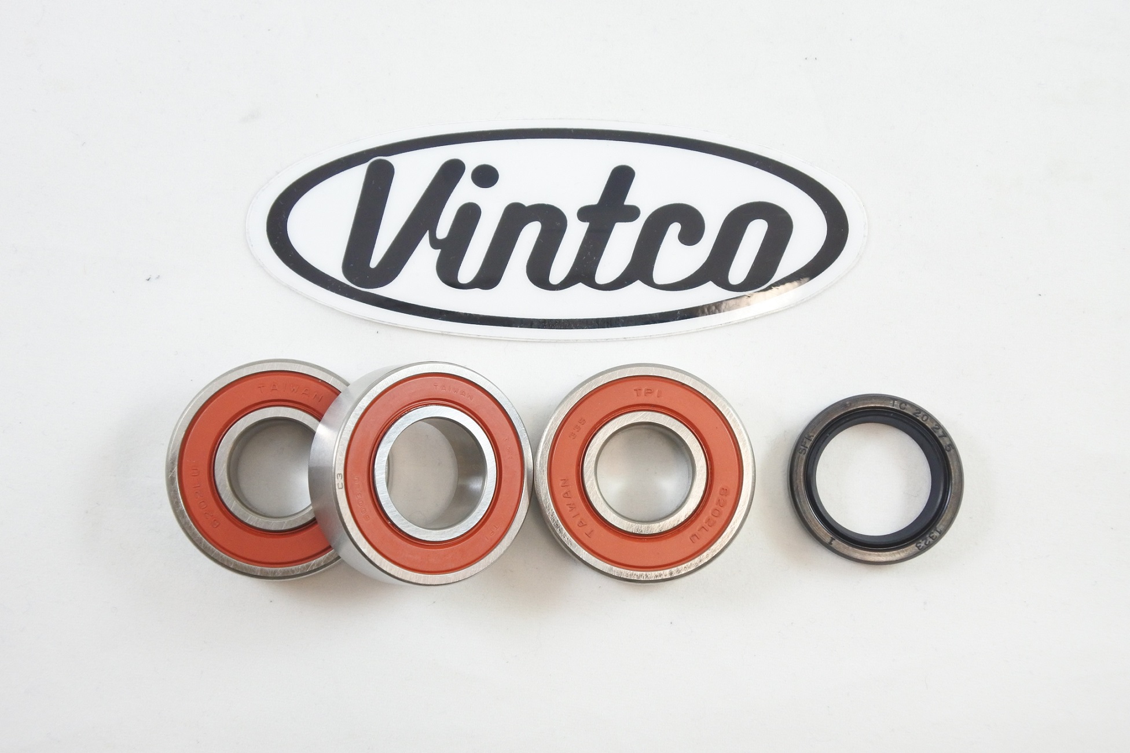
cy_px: 376
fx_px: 1820
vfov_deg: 23.4
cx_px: 565
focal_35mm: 58
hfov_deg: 34.5
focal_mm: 21.8
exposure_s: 1/125
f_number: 4.8
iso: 800
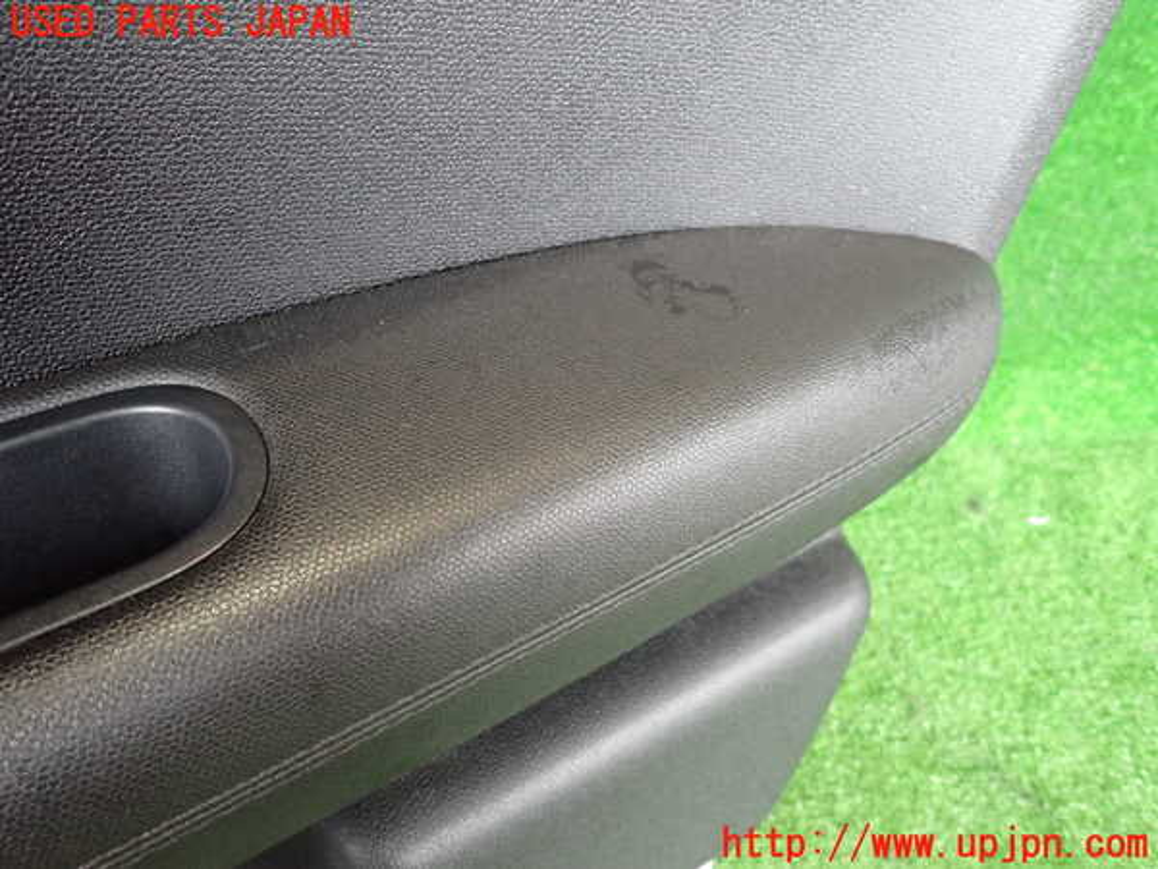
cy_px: 434
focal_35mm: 25
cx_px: 579
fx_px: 836
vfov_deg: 54.9
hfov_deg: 69.4
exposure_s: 1/50
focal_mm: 4.5
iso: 640
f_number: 2
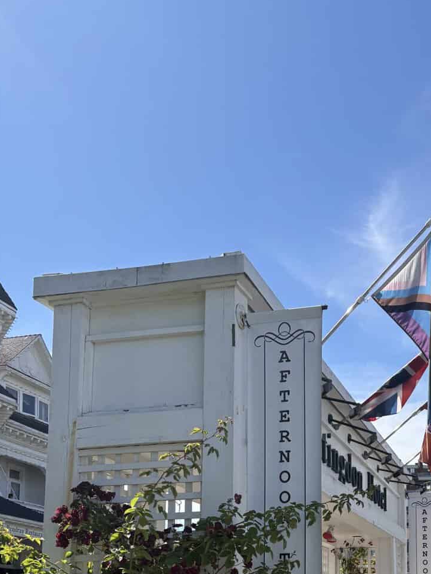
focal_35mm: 46
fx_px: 763
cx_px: 377
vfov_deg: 38.7
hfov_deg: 30.3
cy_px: 504
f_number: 1.6
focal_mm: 5.96
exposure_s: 1/3125
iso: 50
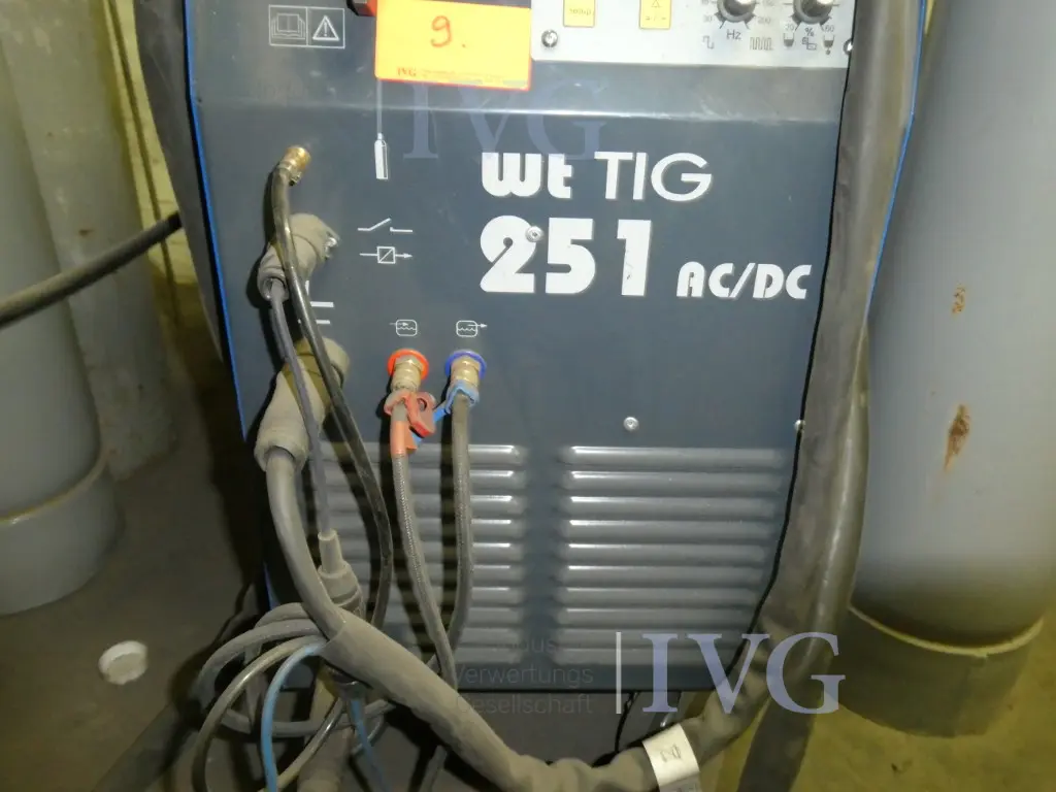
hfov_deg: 63.4
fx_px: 854
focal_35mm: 28
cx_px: 528
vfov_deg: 49.7
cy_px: 396
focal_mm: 5
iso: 800
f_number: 3.5
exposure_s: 1/8
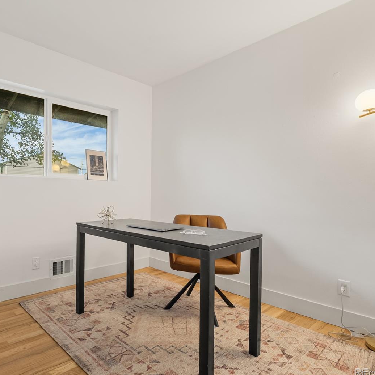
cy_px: 187
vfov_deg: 72.1
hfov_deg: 70.0
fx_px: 257
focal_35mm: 21
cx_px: 123
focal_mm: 16
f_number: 8
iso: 200
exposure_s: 1
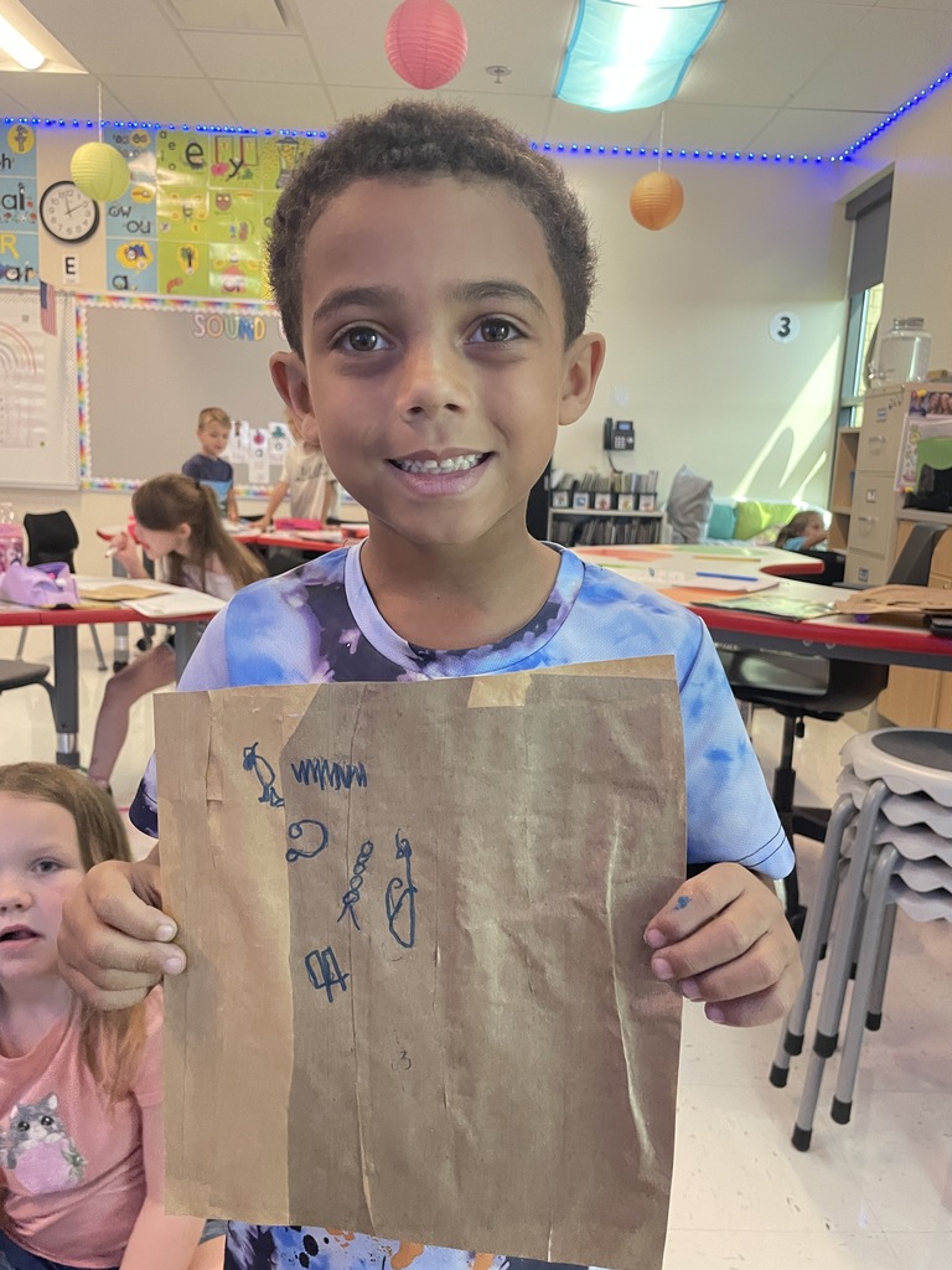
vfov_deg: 67.3
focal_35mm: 26
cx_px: 476
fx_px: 953
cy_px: 635
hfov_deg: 53.1
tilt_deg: -9.9
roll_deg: -1.9
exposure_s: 1/60
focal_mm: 4.2
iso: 500
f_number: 1.6
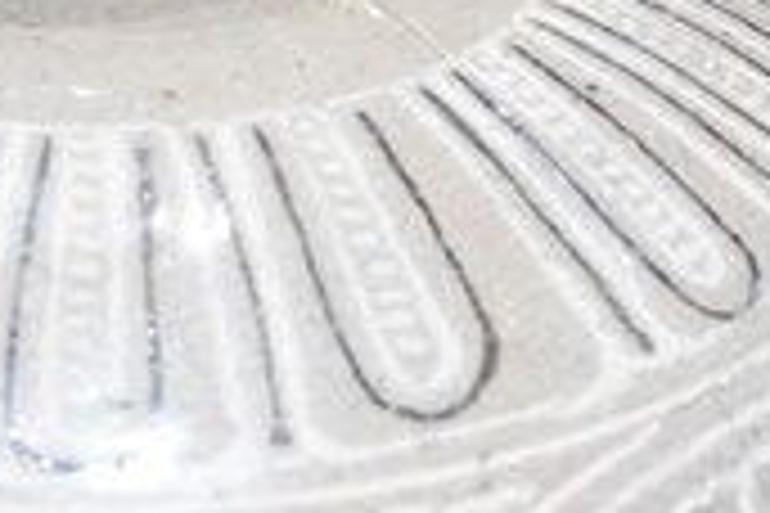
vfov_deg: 6.4
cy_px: 20
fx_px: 4599
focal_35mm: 215
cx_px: 68
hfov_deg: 9.5
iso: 2500
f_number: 5.6
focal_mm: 35
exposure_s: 1/160
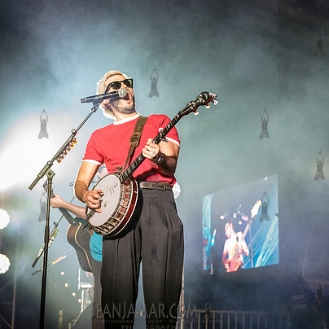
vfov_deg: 18.3
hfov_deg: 18.3
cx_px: 124
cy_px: 145
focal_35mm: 95
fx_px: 1022
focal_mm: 66
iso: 6400
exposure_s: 1/1000
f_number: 5
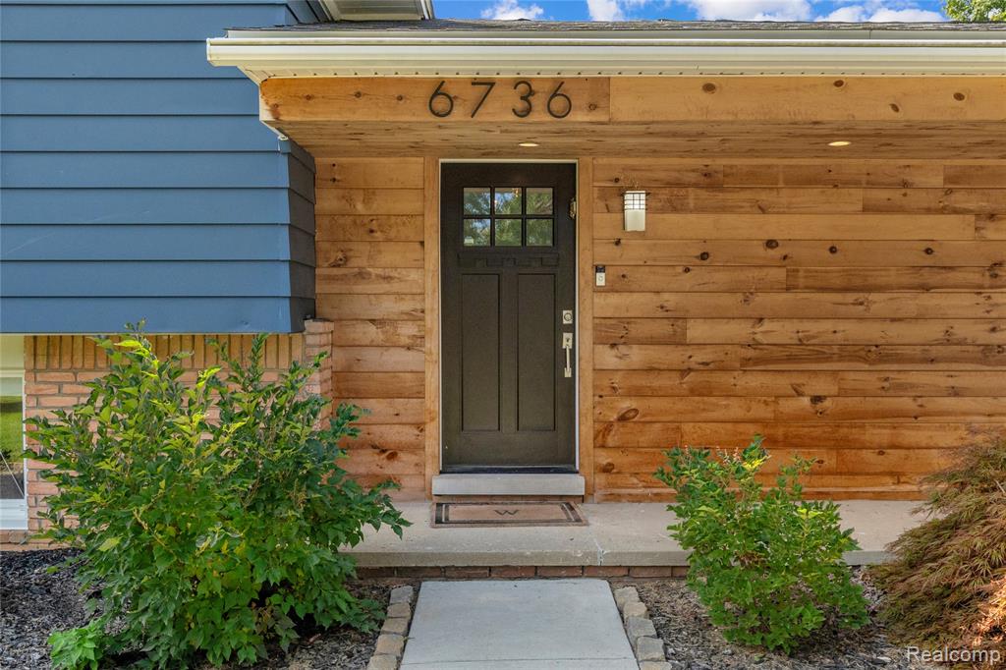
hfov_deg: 61.9
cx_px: 503
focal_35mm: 30
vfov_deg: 43.6
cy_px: 335
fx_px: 838
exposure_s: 1/1000
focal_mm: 20.3
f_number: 8
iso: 800
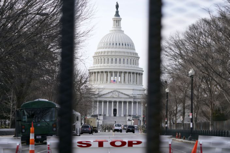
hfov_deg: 20.4
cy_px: 76
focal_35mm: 100
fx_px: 639
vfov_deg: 13.7
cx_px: 115
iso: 200
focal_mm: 100
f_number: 5.6
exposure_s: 1/400
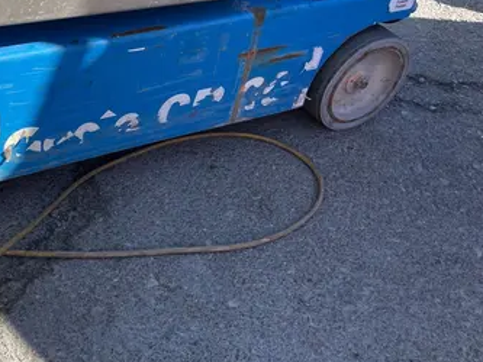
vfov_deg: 33.5
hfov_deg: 42.1
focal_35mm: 43
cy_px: 150
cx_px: 106
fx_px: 600
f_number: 1.6
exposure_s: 1/1221
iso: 32
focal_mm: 4.2
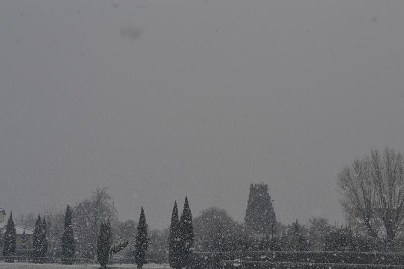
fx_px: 926
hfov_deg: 24.6
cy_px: 134
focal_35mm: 82
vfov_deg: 16.5
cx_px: 202
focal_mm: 55
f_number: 11
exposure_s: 1/400
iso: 400
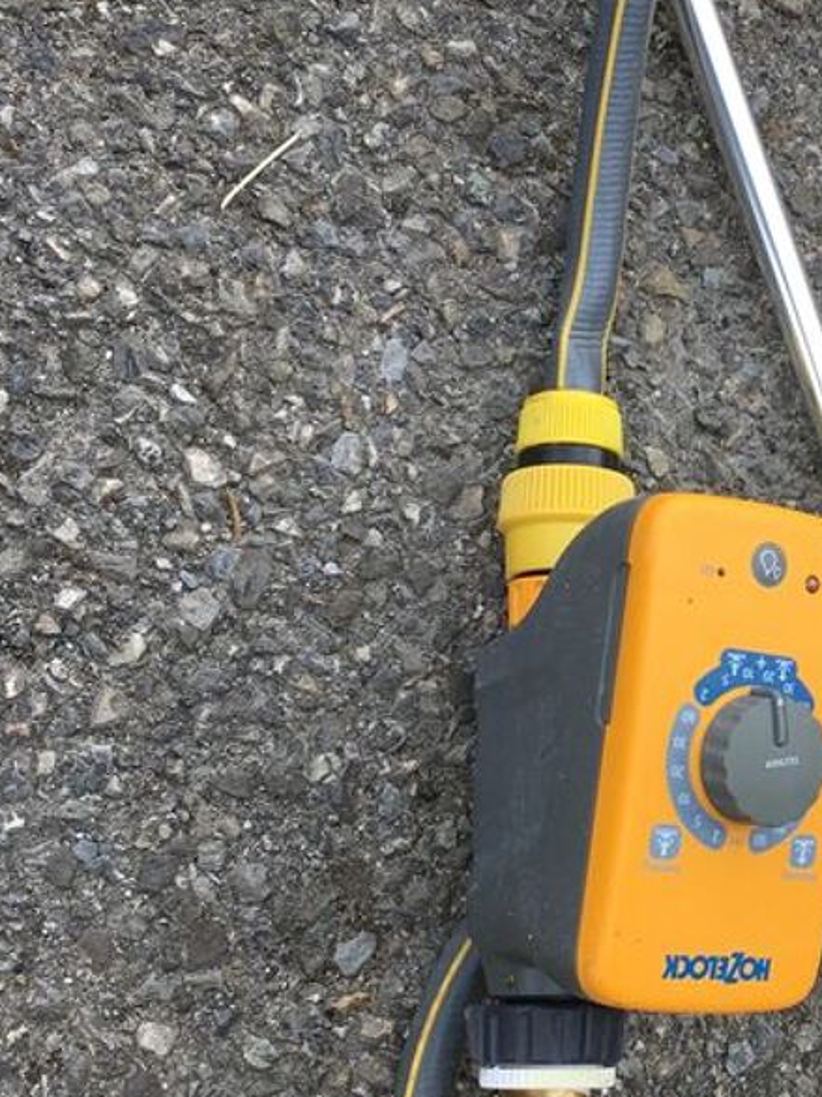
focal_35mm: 66
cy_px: 546
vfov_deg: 29.4
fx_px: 2091
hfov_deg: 21.2
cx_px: 878
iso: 25
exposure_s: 1/261
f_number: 2.2
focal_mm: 4.15
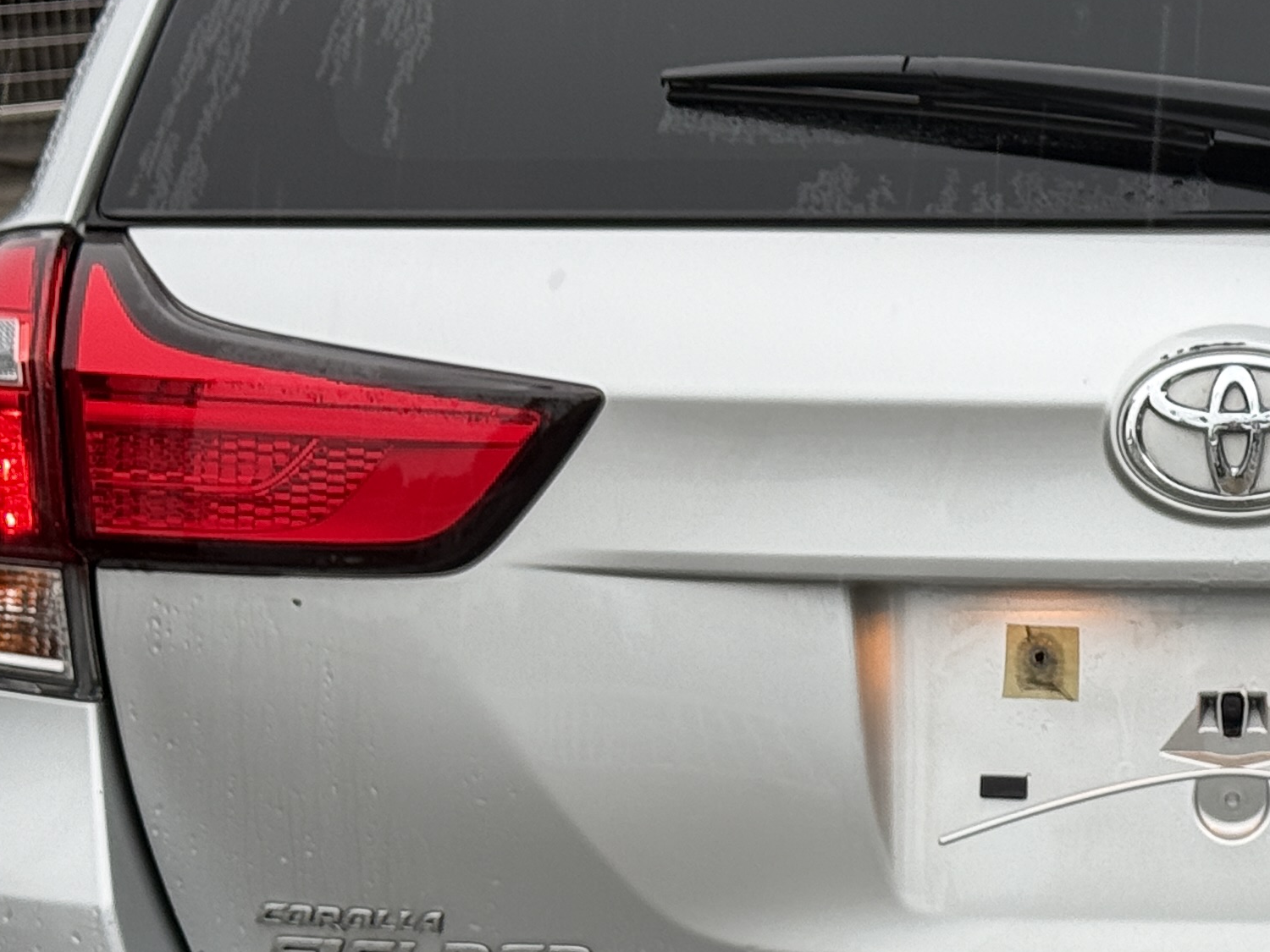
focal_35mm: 129
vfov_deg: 11.5
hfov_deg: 15.1
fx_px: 4733
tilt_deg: -10.0
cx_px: 1223
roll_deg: +1.2
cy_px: 523
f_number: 1.78
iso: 64
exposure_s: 1/121
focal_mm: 6.76
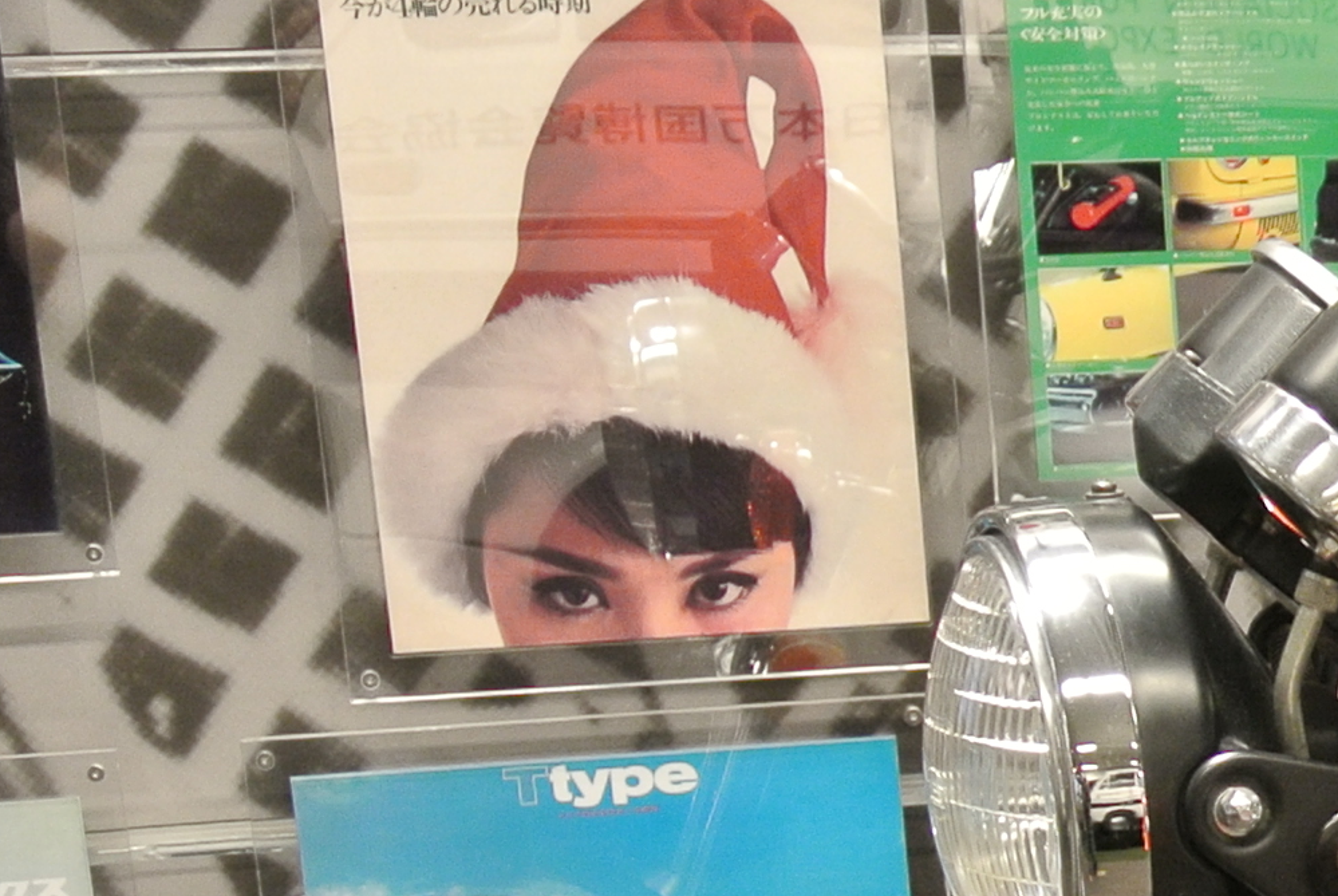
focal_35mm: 124
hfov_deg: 14.9
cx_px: 2214
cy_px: 1602
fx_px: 4615
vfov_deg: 10.4
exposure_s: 1/30
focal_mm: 12.2
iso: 400
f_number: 4
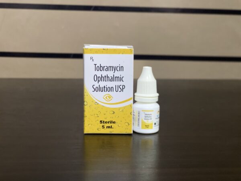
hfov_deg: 36.8
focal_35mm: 52
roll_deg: -0.3
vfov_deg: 28.0
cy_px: 90
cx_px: 120
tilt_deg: -7.7
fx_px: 362
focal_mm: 6
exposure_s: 1/33
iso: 320
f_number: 2
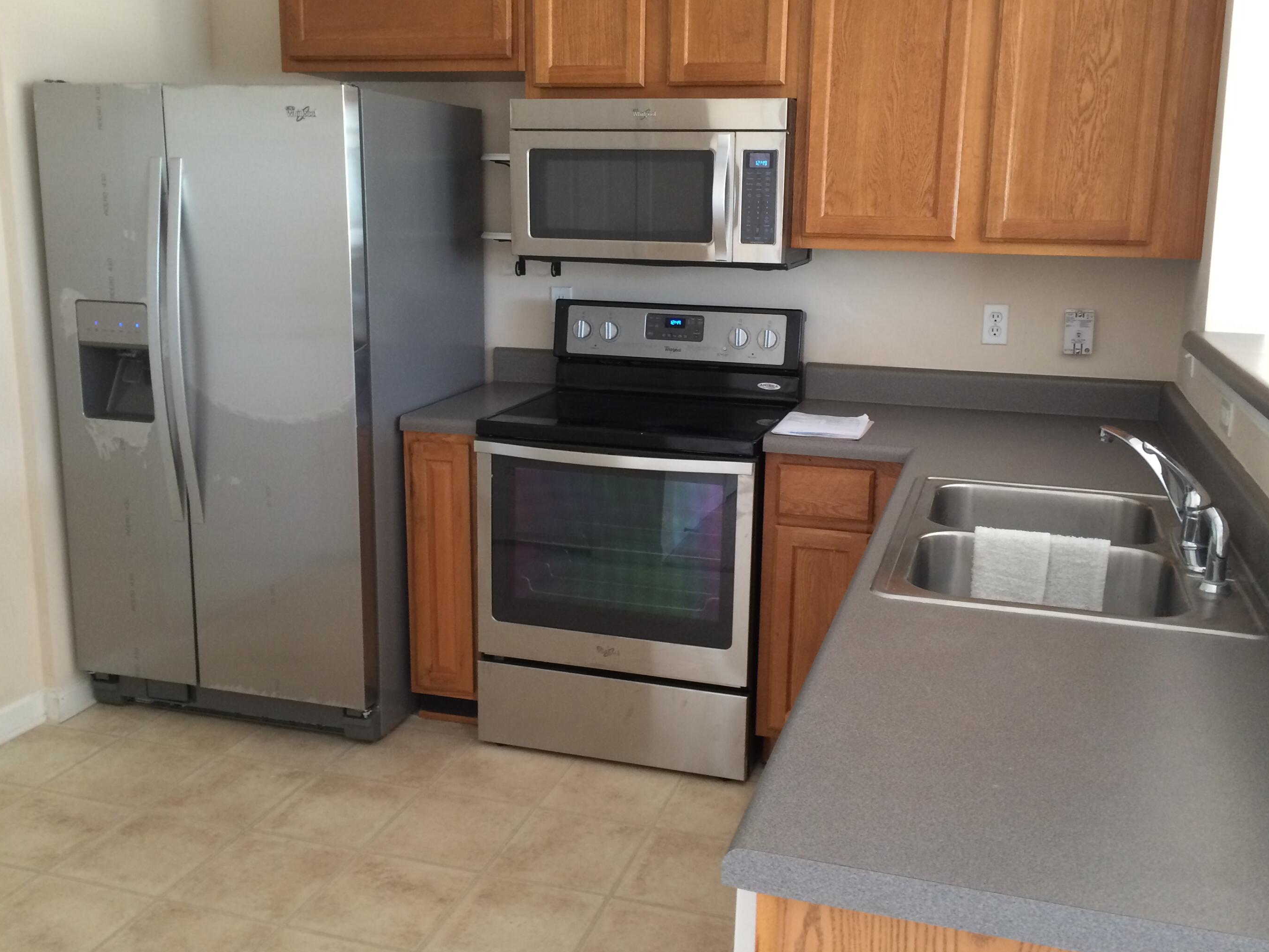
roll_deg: -1.8
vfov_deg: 44.1
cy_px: 442
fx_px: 1173
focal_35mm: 32
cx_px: 683
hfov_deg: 56.8
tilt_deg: -12.1
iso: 125
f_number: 2.2
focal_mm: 4.15
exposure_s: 1/30
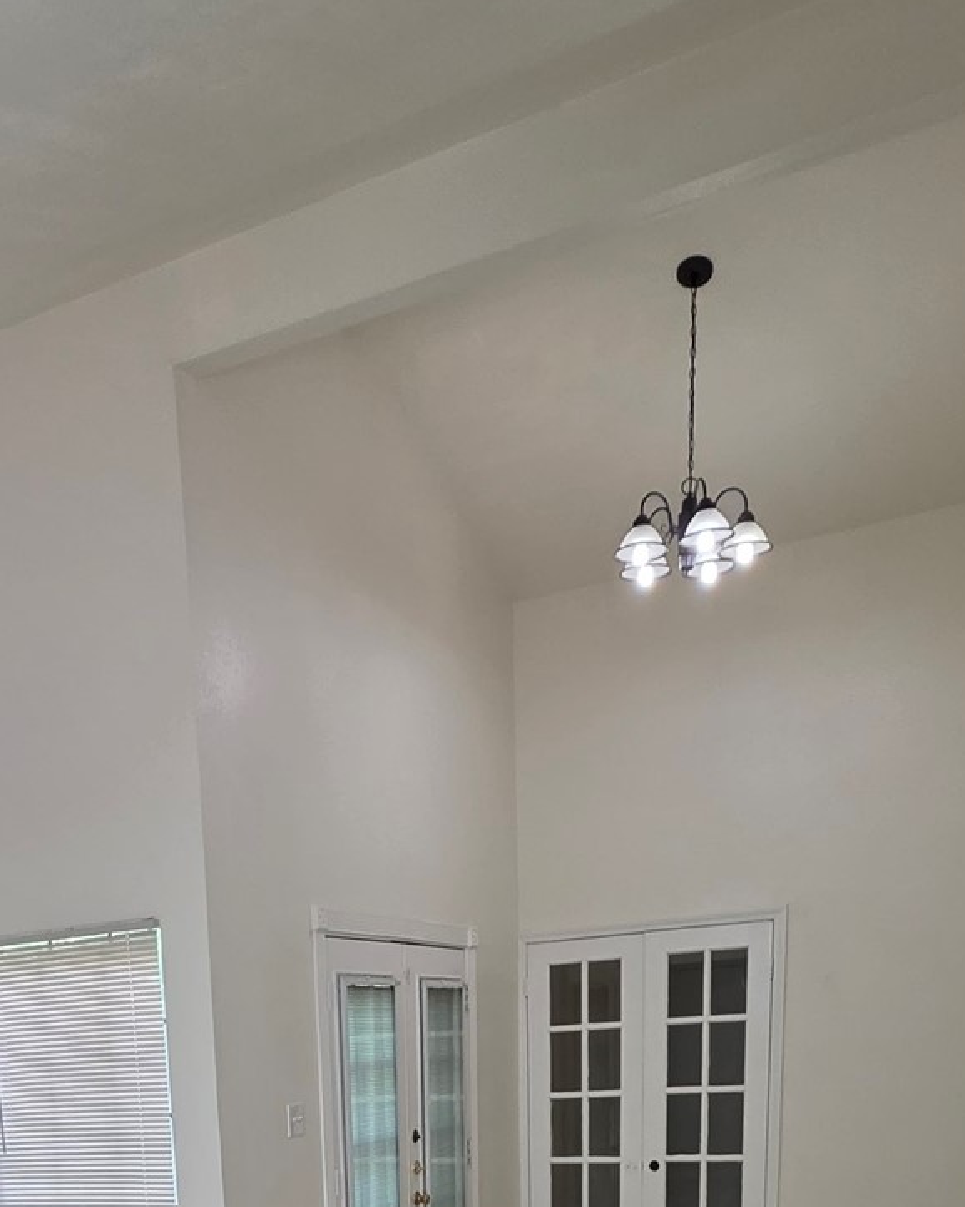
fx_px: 1286
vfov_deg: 39.2
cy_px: 1386
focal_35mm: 36
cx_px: 266
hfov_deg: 40.2
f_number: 1.9
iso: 160
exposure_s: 1/120
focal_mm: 2.2
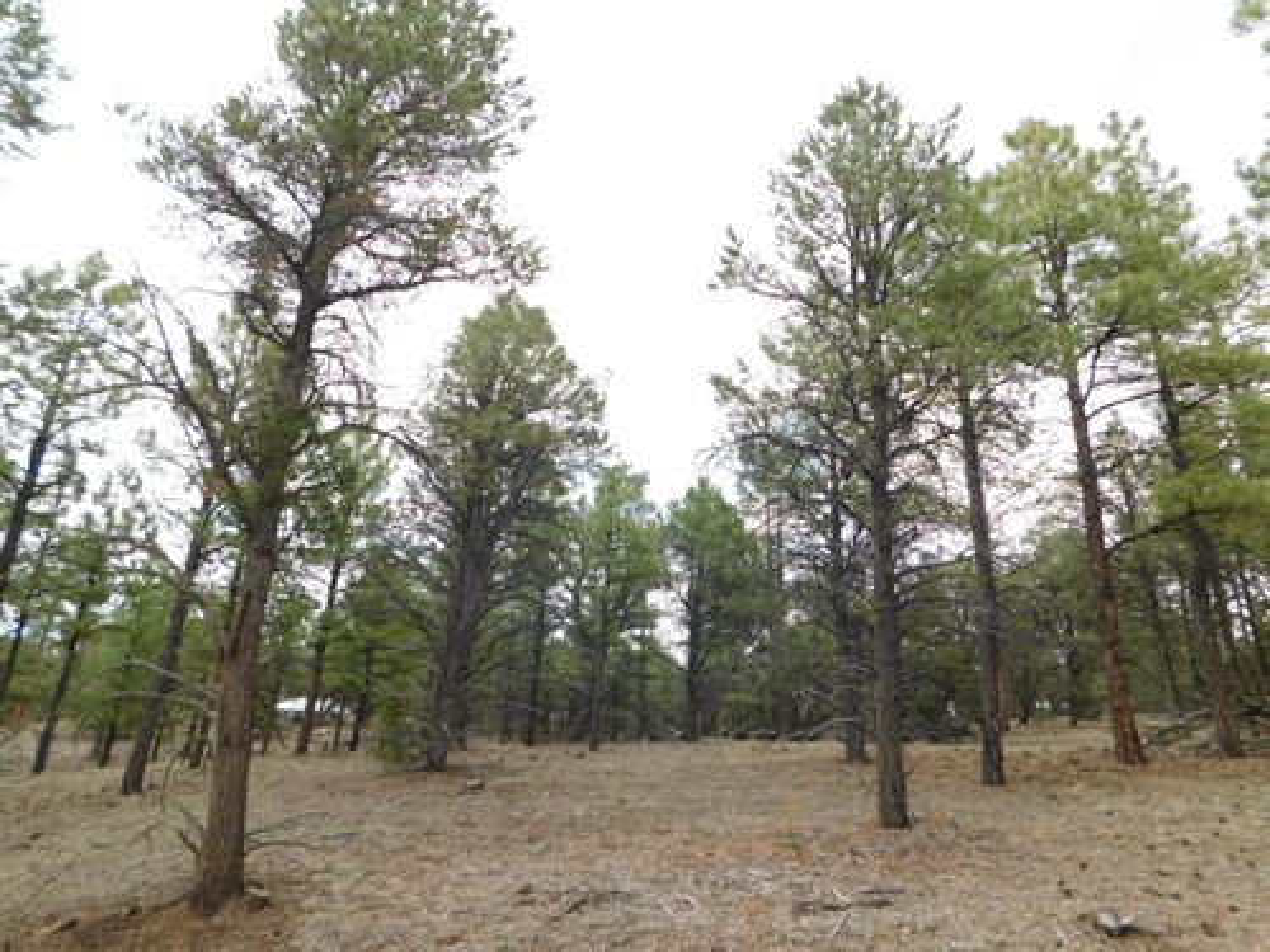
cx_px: 635
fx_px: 844
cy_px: 476
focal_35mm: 23
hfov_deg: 73.9
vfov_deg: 58.9
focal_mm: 4
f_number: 3
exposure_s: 1/200
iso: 125
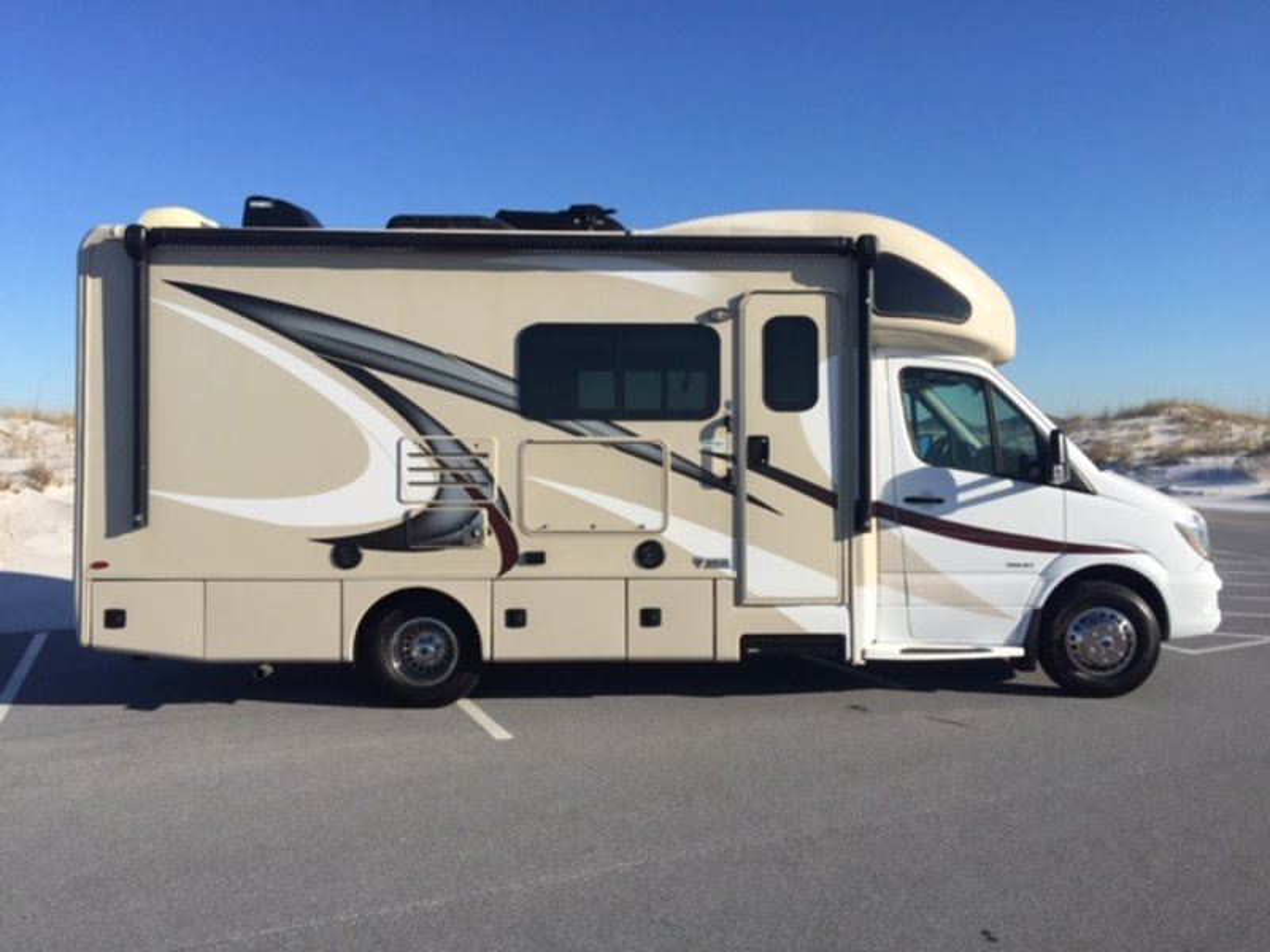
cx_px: 635
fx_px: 1064
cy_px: 476
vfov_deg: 48.2
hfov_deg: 61.7
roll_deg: +0.4
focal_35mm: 29
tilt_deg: -4.0
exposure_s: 1/2326
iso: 32
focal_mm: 4.15
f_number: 2.2
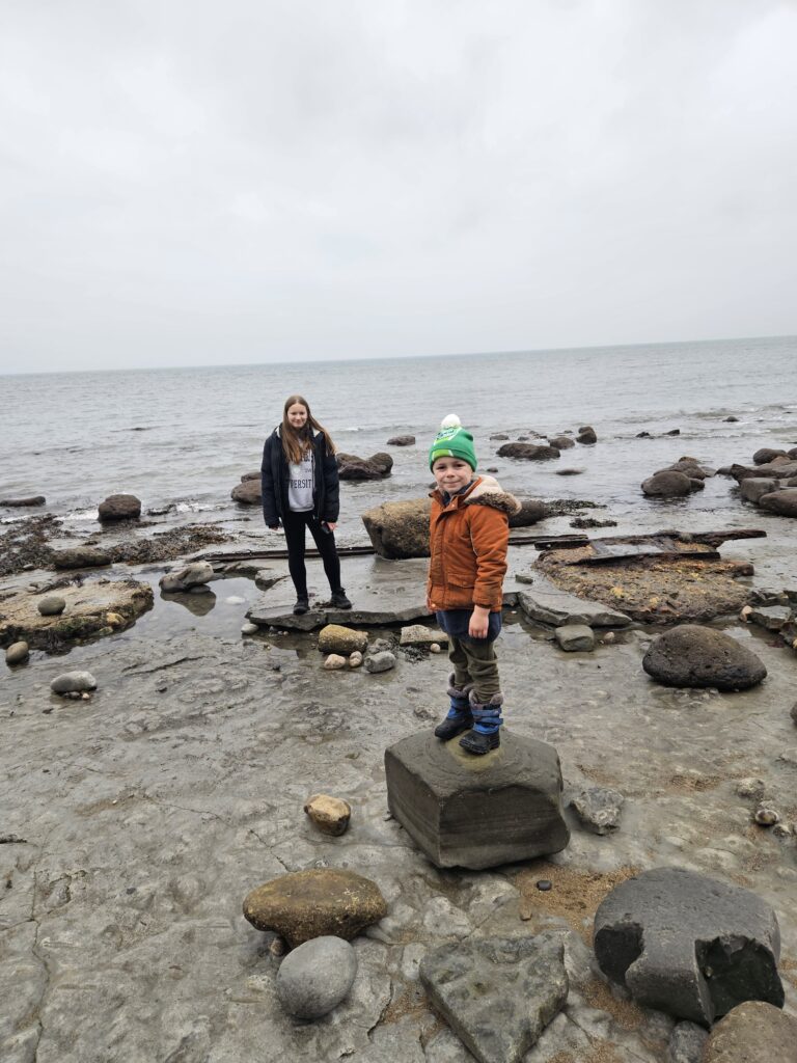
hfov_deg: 58.9
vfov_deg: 73.9
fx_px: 706
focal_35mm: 23
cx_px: 398
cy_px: 532
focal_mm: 5.4
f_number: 1.8
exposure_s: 1/180
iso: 32
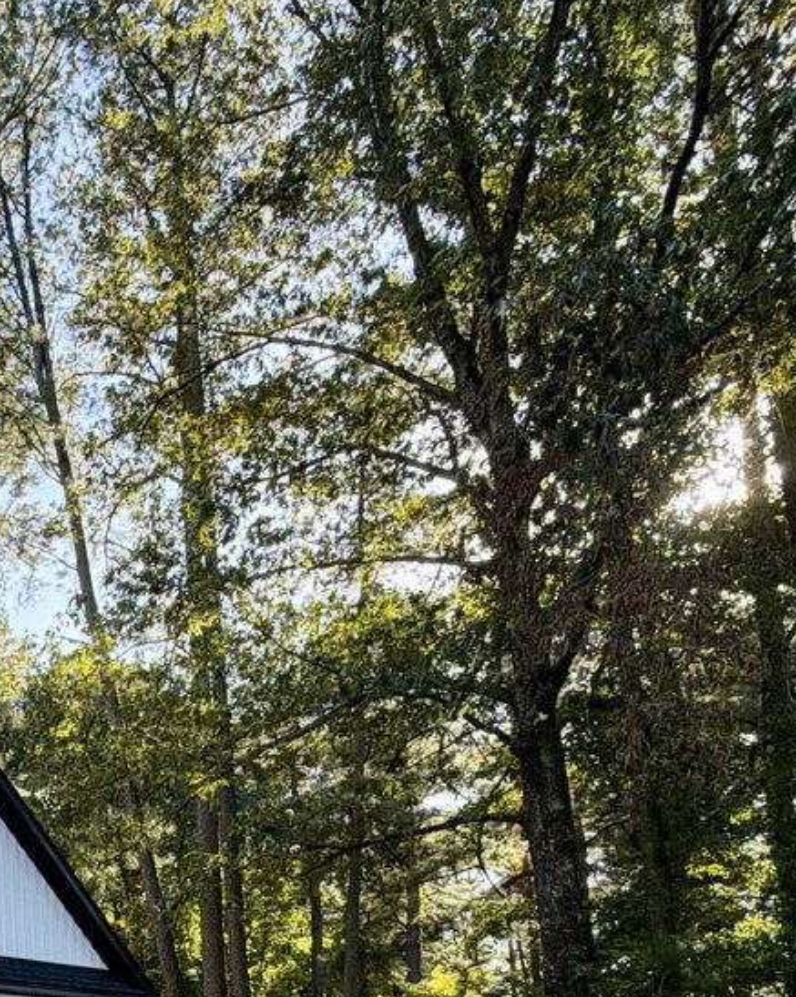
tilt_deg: +6.7
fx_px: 1179
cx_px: -284
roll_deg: +0.5
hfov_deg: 28.9
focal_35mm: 40
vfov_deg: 40.3
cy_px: 992
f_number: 2.2
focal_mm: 2.22
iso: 40
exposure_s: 1/198
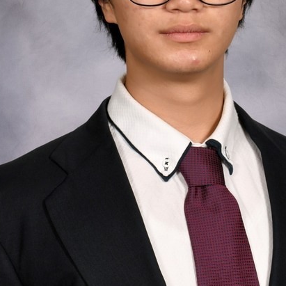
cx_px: 175
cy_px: 43
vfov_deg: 13.4
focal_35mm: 129
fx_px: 1206
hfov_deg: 13.5
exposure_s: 1/200
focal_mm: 52
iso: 200
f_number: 13
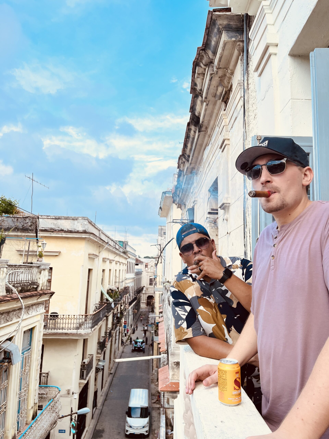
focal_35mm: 26
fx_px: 329
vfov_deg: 67.3
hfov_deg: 53.1
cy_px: 220
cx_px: 164
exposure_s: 1/676
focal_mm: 5.1
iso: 50
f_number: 1.6
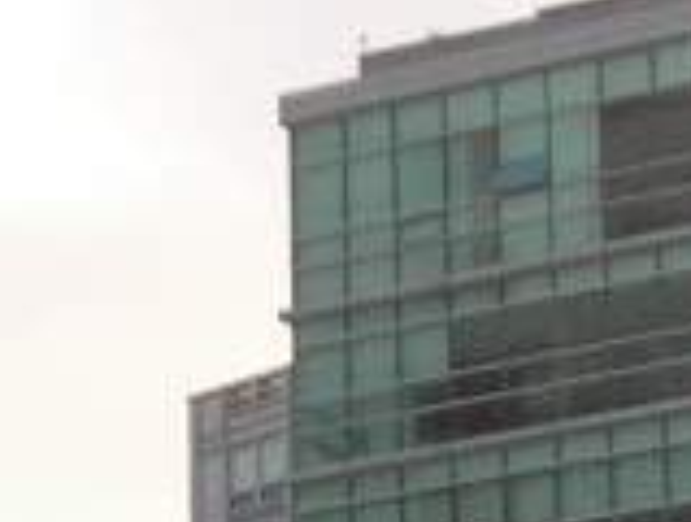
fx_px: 4882
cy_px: 1105
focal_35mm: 244
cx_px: 335
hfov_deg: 8.1
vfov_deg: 5.9
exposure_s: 1/42.7
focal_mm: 6.3
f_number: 3.2
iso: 50
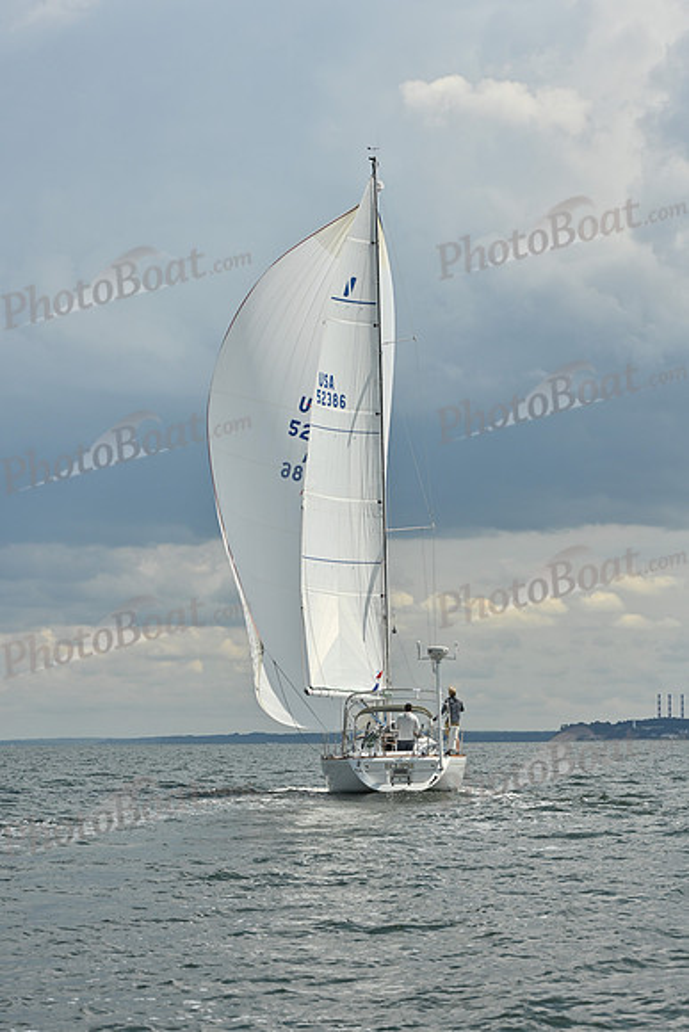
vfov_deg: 20.4
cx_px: 344
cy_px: 516
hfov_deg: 13.7
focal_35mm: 100
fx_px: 2869
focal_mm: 100
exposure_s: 1/1600
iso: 320
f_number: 10
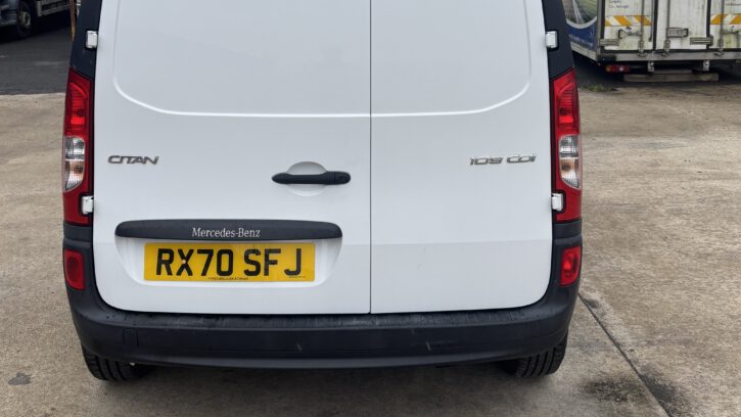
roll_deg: -0.2
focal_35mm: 40
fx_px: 786
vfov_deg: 29.0
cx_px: 368
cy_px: 83
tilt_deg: -6.5
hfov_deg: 50.5
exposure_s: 1/880
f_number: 1.6
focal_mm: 5.96
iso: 50
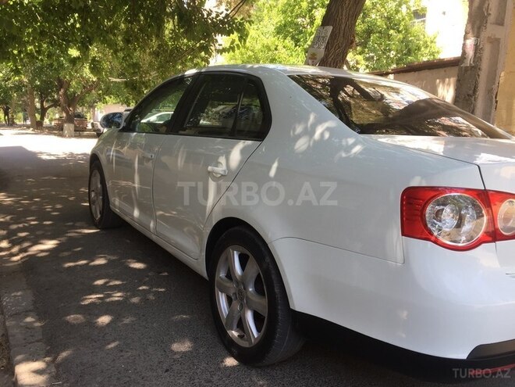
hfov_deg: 61.7
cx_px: 258
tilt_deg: -9.4
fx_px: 431
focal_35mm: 29
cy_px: 194
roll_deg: -1.7
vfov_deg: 48.2
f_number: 2.2
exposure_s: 1/206
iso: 32
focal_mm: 4.15
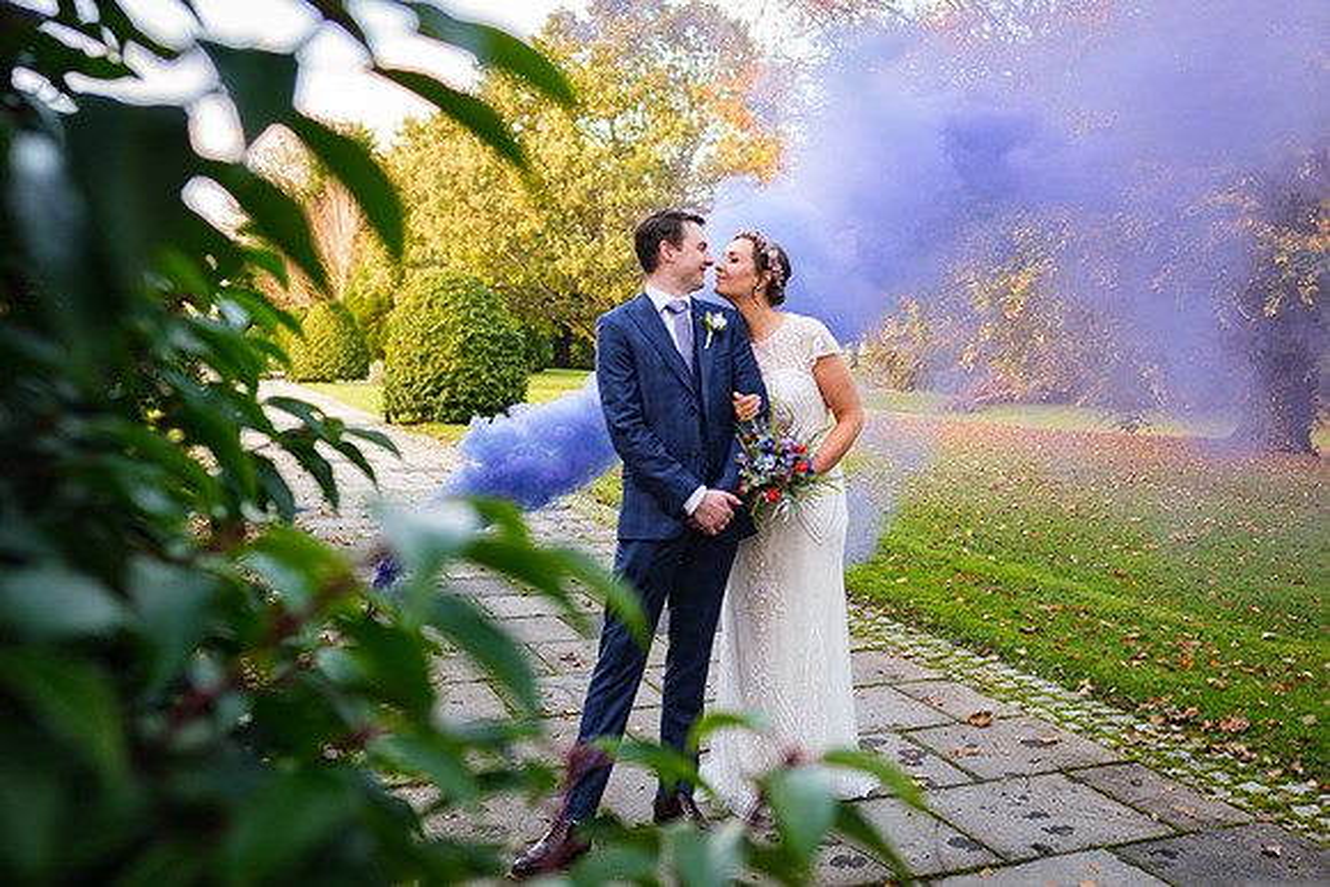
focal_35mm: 34
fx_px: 1266
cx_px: 798
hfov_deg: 55.0
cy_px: 308
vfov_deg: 38.3
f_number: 2.5
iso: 400
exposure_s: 1/250
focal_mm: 16
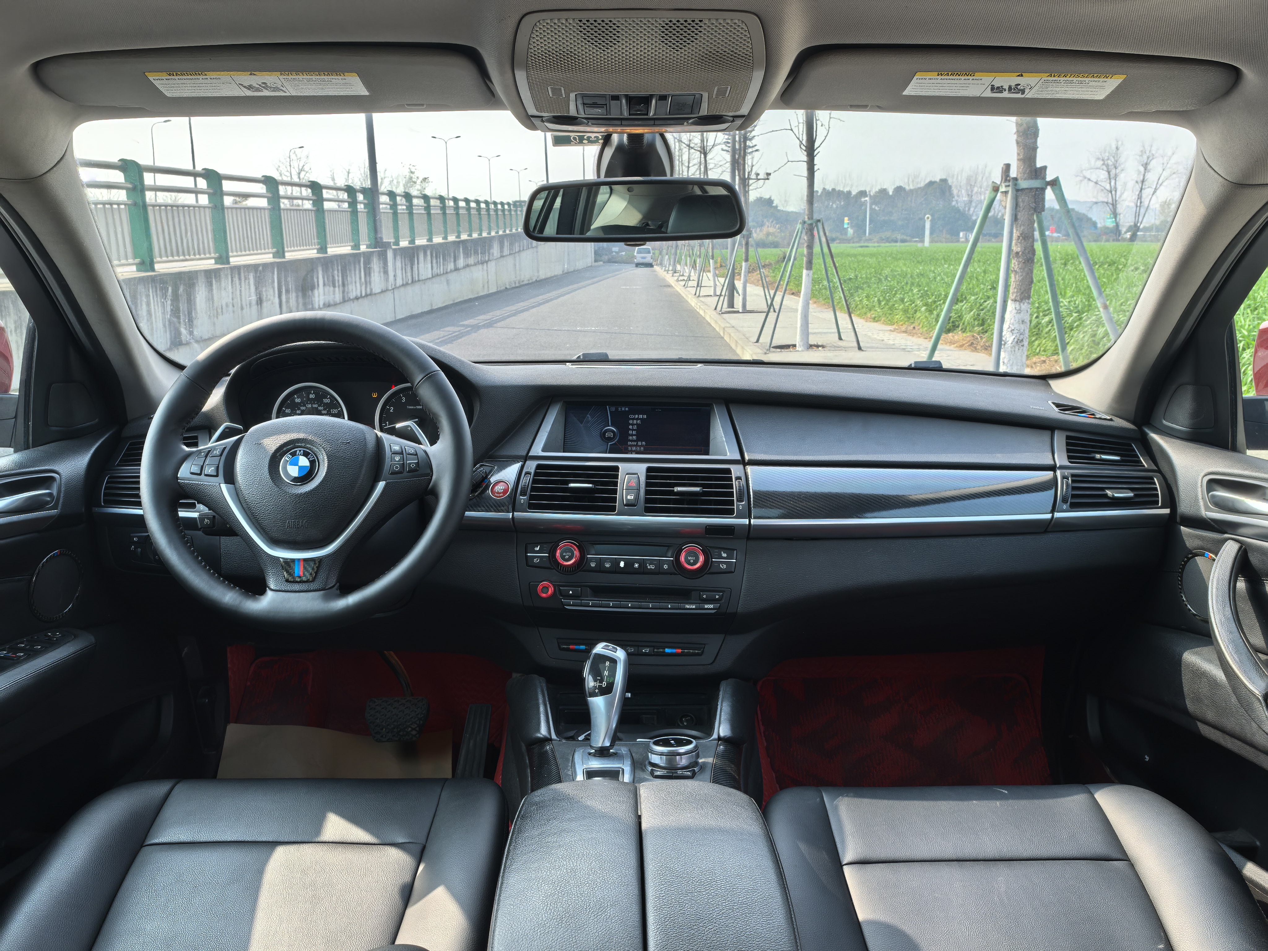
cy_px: 476
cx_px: 634
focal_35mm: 27
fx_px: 989
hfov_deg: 65.3
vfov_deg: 51.4
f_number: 4
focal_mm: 6.98
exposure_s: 1/100
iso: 125
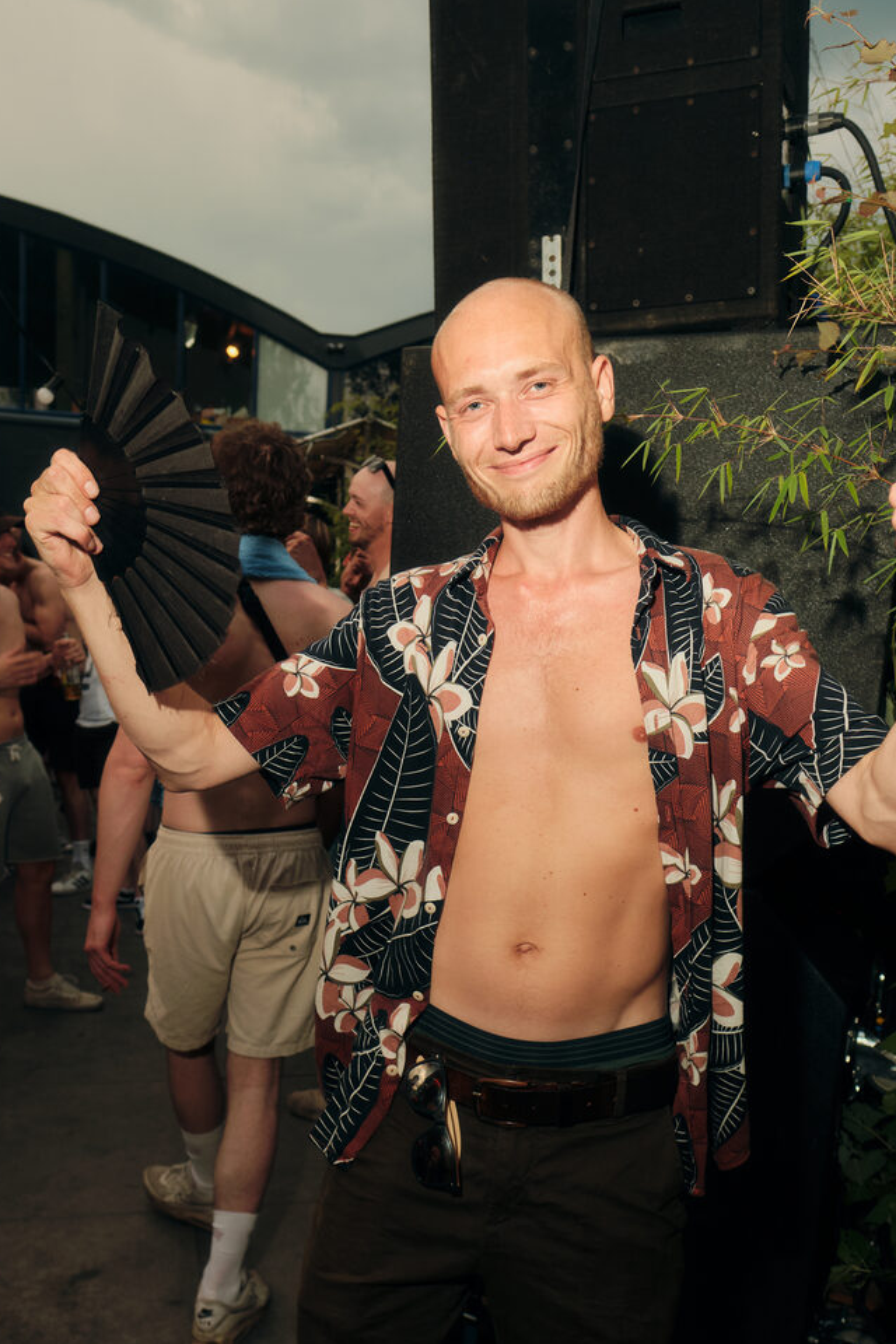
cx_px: 405
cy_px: 802
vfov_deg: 61.4
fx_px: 1120
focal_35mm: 30
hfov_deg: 43.6
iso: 640
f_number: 3.6
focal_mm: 16
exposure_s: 1/180
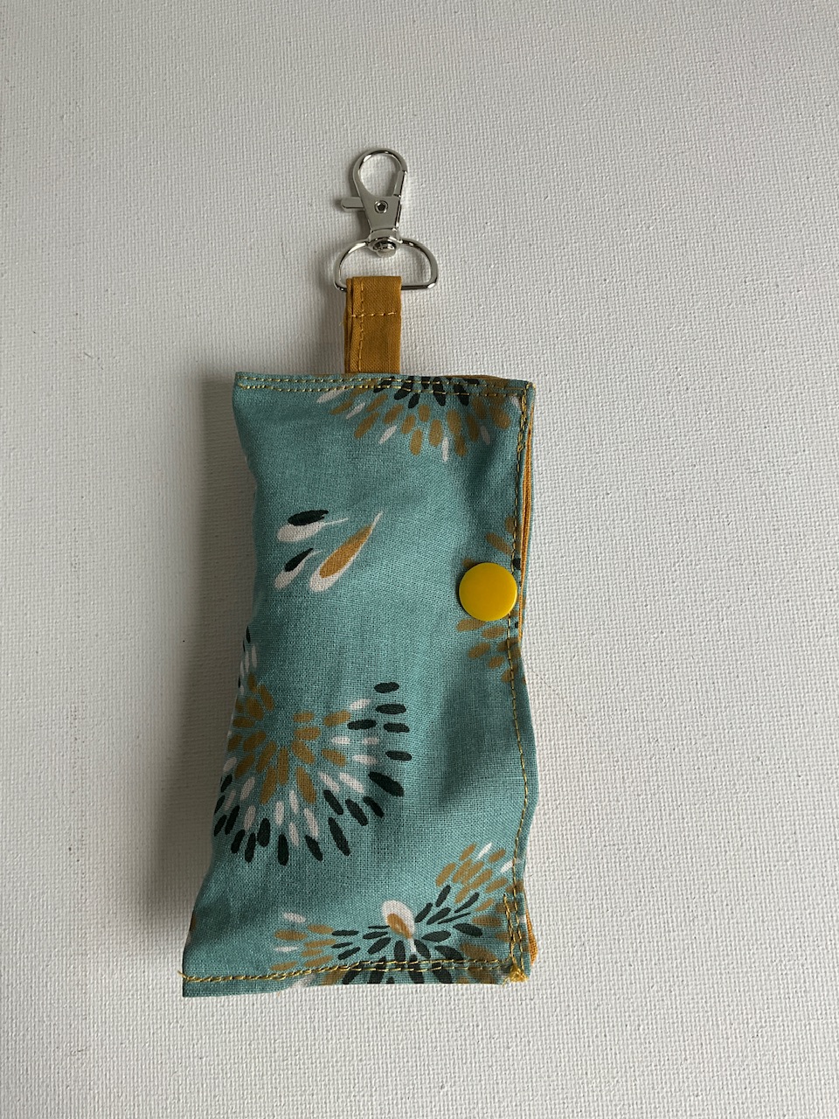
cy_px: 560
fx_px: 937
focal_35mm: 29
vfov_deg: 61.7
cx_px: 420
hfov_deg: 48.2
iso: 20
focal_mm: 3
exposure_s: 1/193
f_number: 1.8
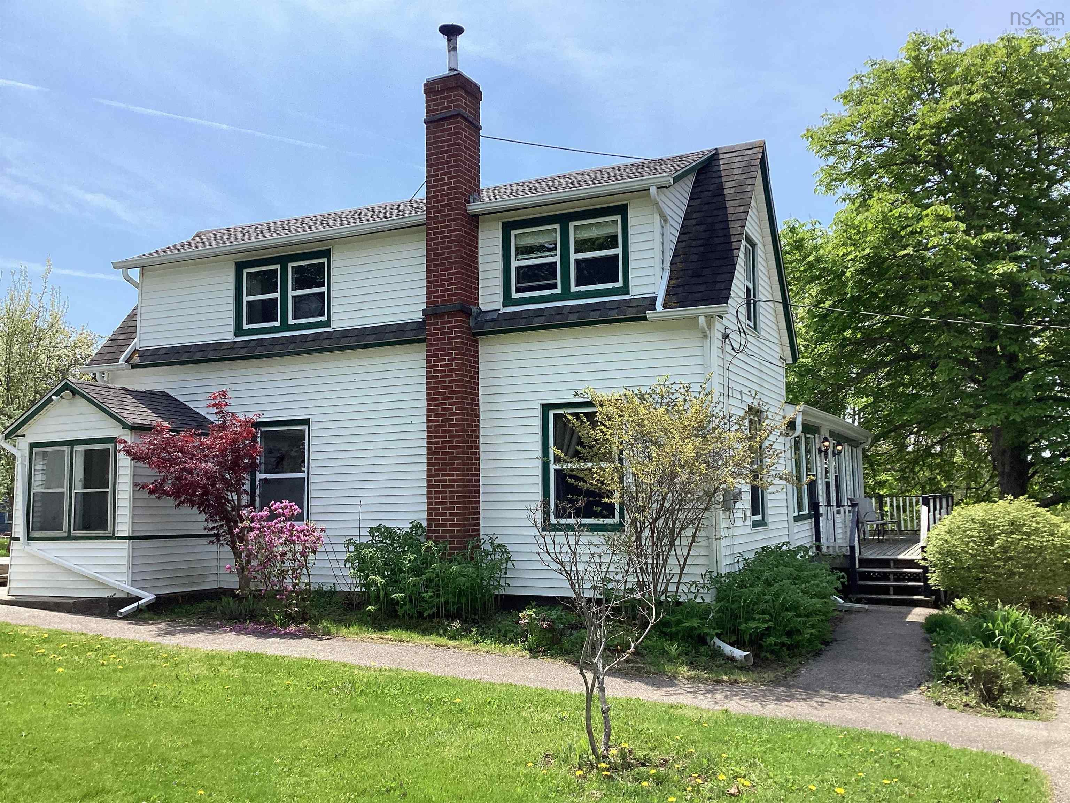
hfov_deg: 58.4
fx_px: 958
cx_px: 535
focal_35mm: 31
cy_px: 402
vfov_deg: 45.4
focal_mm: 3.3
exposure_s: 1/1253
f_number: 2.4
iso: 25
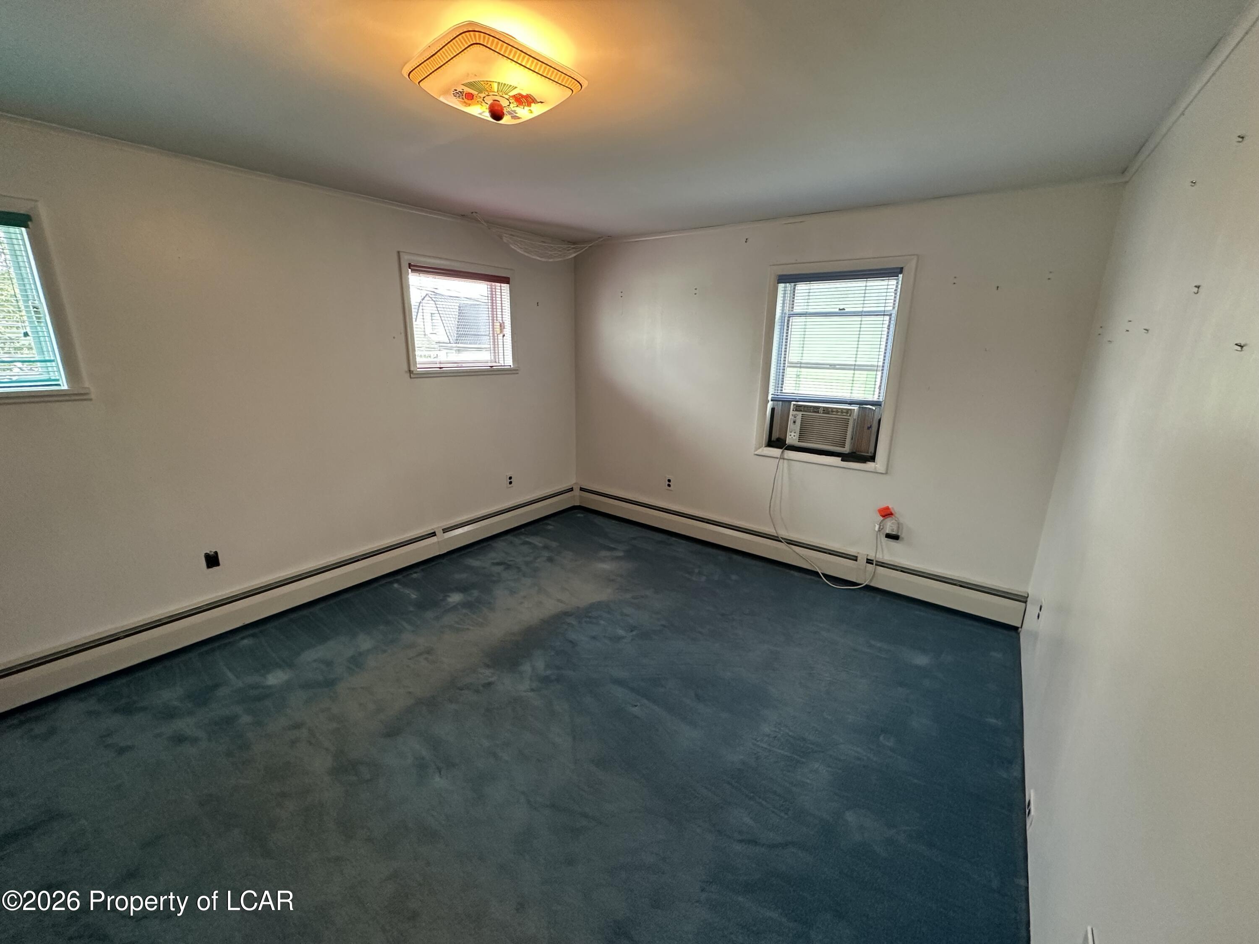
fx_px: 509
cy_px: 472
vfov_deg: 85.7
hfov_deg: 102.1
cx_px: 630
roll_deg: -1.7
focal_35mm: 14
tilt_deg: -14.6
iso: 250
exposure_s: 1/120
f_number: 2.2
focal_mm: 2.22
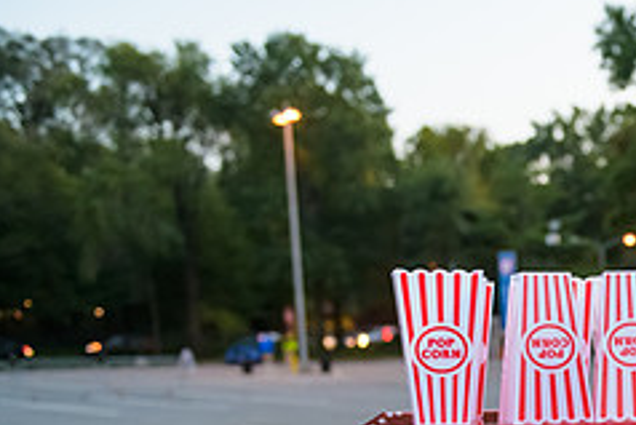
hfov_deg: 23.7
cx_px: 764
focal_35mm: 78
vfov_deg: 16.8
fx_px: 1379
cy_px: 496
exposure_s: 1/125
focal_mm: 32
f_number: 3.2
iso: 1600
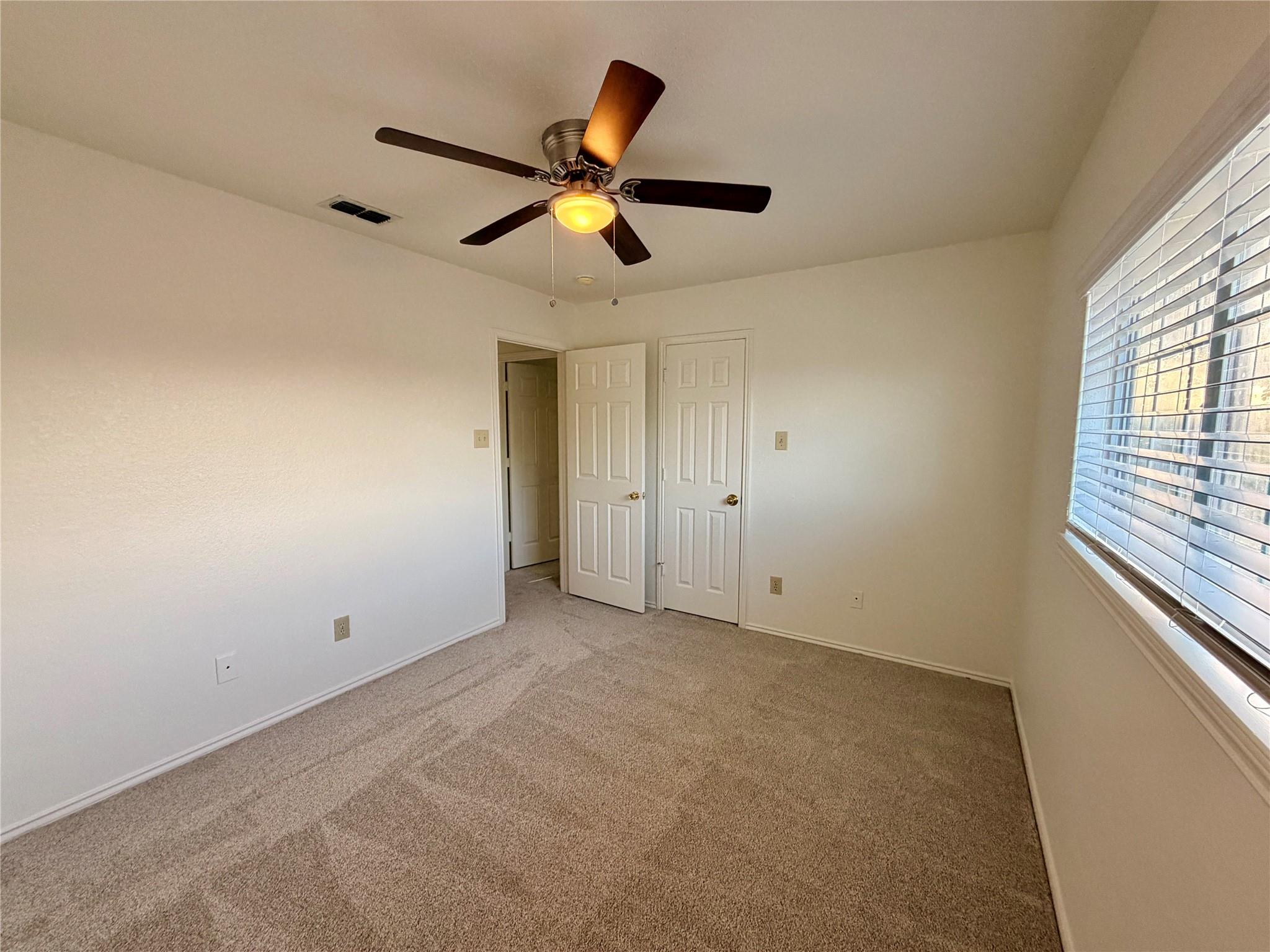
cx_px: 635
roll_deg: +0.0
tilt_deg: -6.0
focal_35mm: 14
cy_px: 476
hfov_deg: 102.1
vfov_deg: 85.7
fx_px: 514
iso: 200
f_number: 2.2
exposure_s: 1/121
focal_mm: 2.22
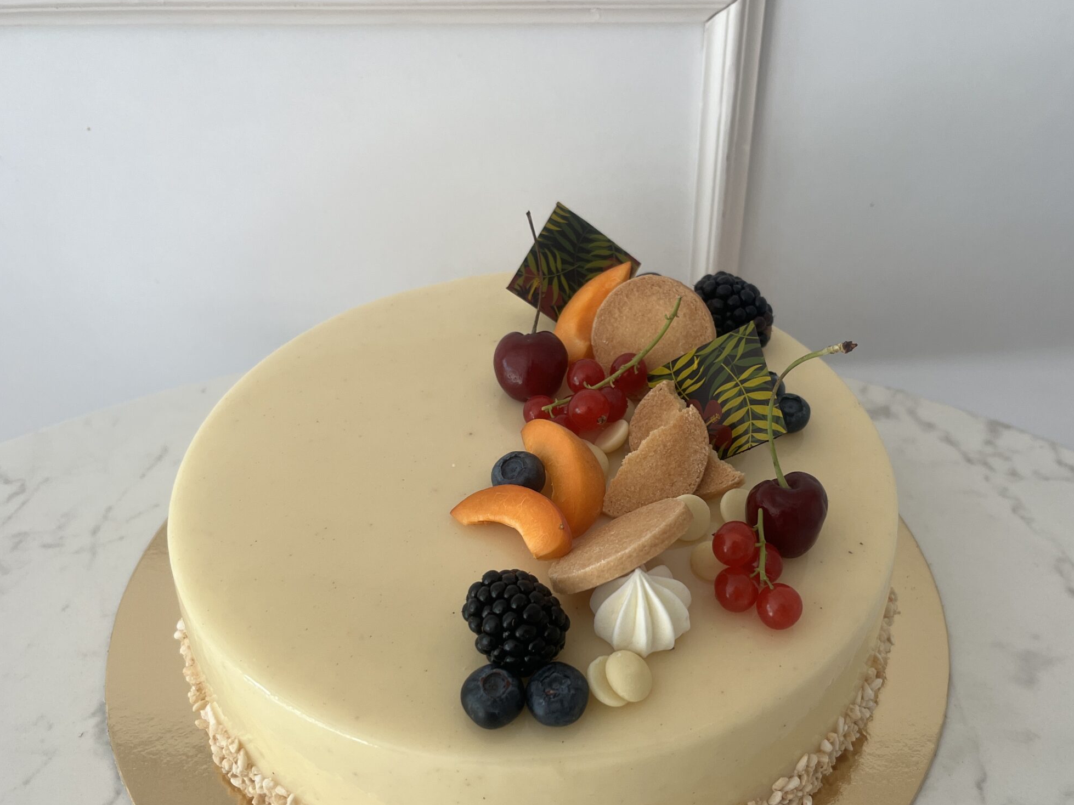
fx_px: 1055
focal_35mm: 34
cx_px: 577
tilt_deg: -42.3
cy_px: 478
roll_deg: +1.5
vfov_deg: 41.6
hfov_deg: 53.9
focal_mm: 5.1
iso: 80
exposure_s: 1/100
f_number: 1.6
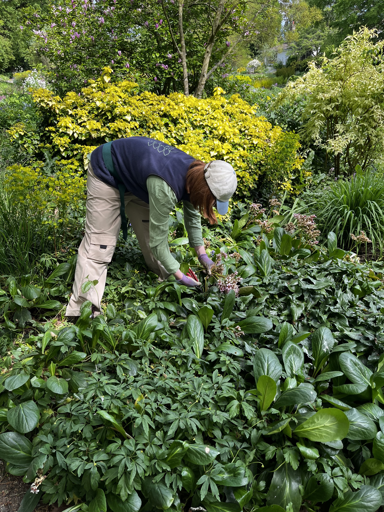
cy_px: 256
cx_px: 192
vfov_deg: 67.3
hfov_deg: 53.1
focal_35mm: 26
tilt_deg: -24.3
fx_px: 385
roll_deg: +2.5
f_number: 1.6
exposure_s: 1/668
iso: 50
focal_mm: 5.1
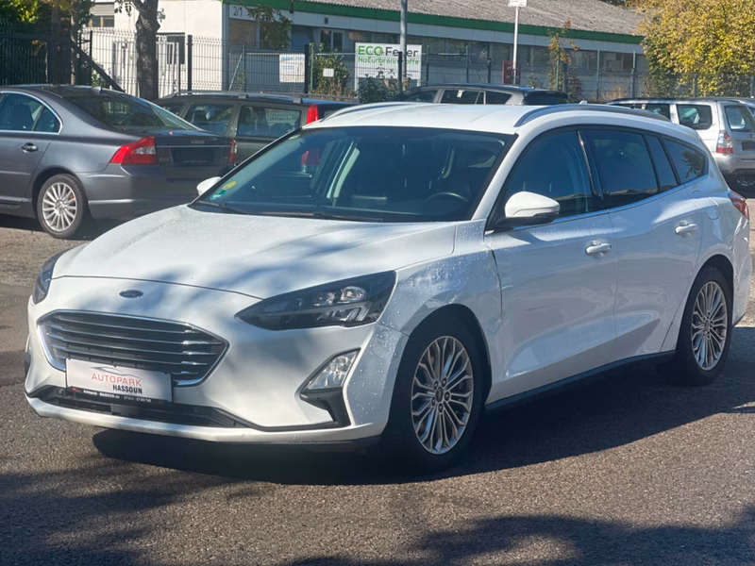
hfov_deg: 25.3
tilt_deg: -4.1
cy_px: 283
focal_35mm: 77
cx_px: 378
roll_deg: -0.6
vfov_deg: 19.1
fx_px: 1679
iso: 32
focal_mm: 9
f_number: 2.8
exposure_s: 1/677
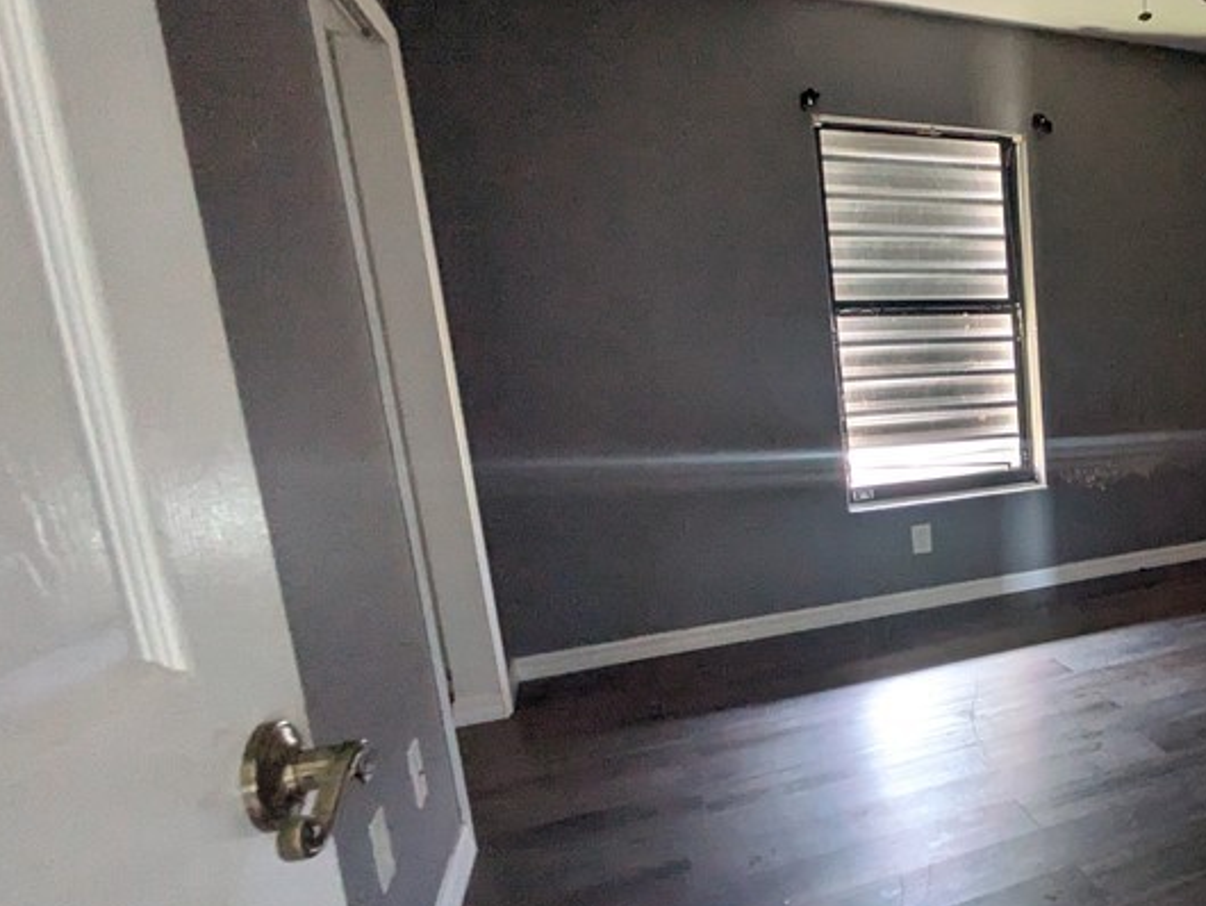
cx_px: 1146
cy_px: 501
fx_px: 941
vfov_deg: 51.3
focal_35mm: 27
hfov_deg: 54.3
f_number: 2.2
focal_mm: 1.83
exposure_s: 1/24
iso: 447
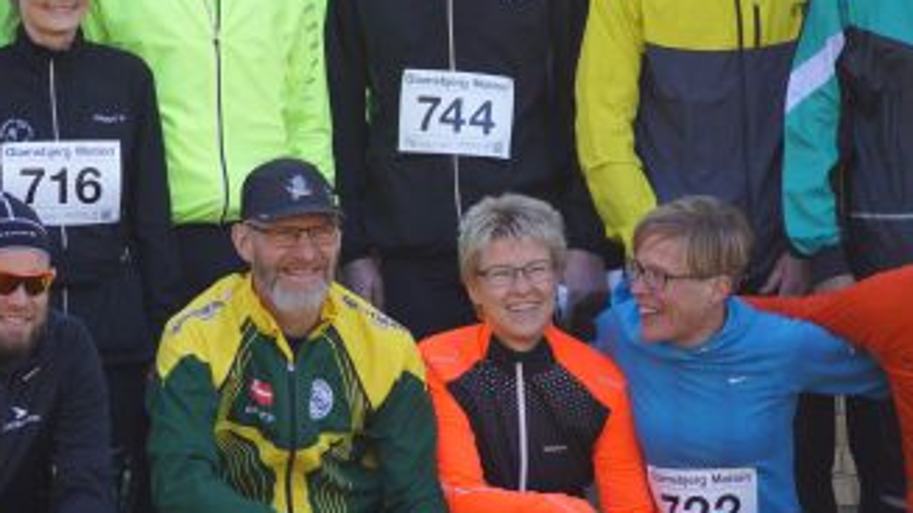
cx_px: 304
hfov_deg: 6.9
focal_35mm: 312
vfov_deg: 3.9
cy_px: 300
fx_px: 7554
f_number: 4
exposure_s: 1/250
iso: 200
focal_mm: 130
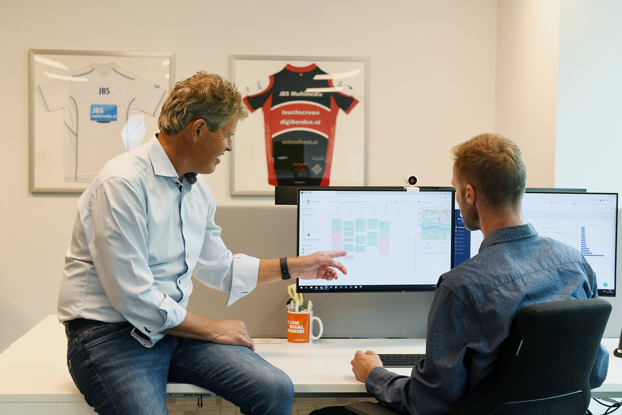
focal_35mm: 62
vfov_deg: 21.9
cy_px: 208
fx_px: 1071
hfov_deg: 32.4
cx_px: 311
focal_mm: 62
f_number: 7.1
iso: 800
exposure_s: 1/60
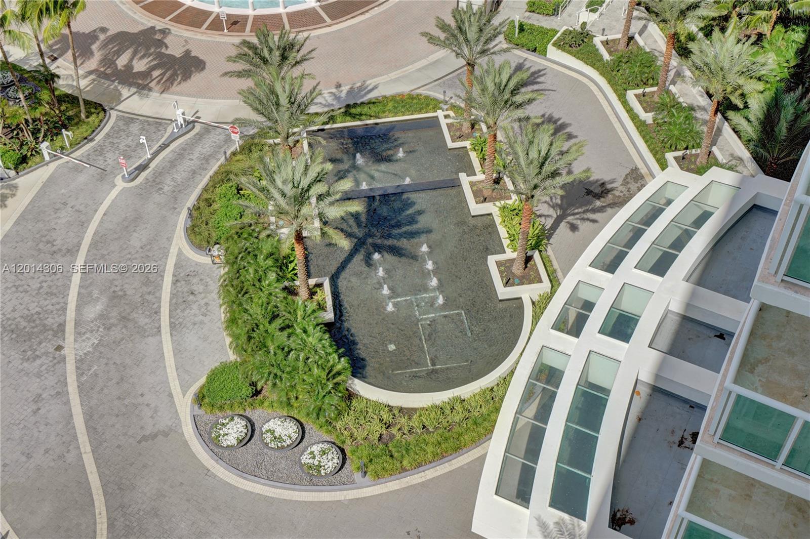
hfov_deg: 48.5
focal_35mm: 40
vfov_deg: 33.4
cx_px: 405
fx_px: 899
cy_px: 270
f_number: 8
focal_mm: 27
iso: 64
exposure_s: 1/200
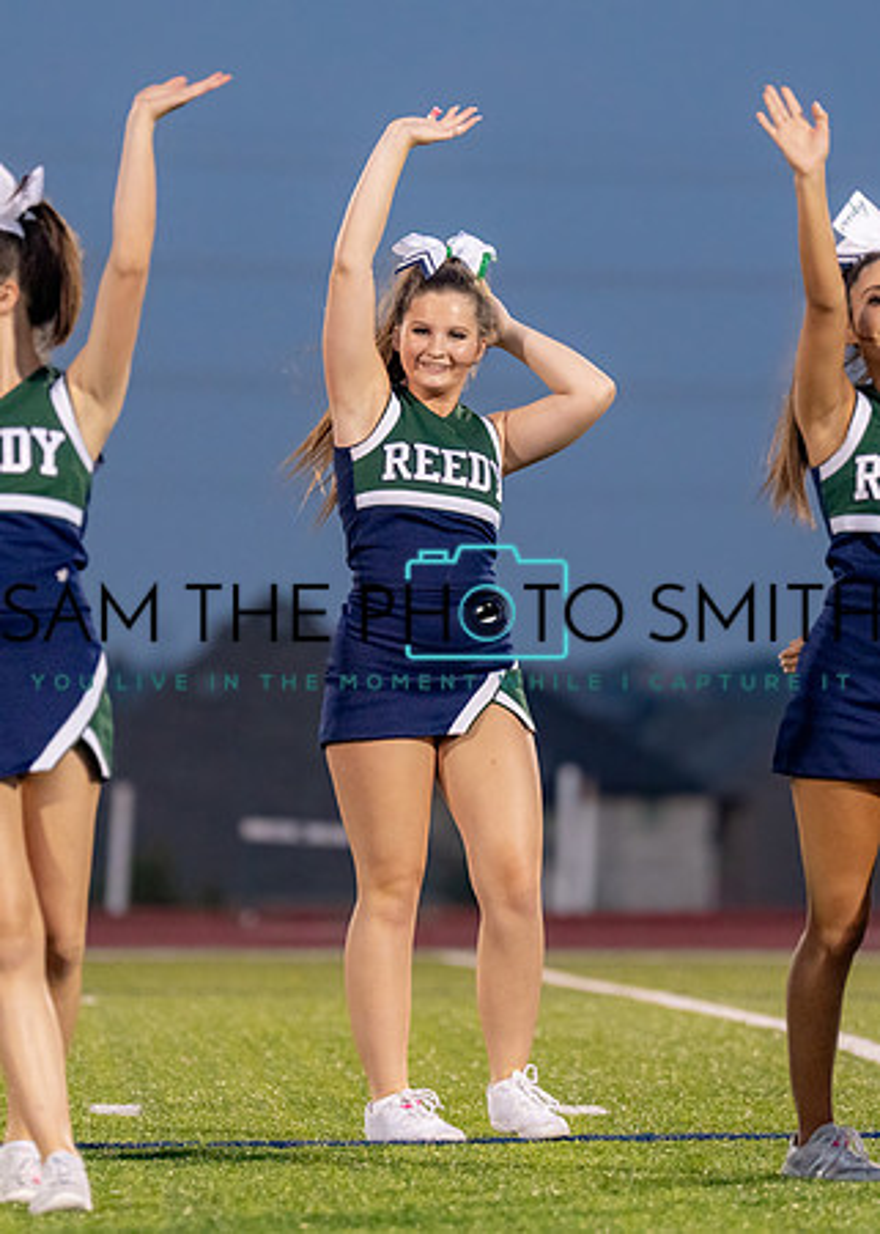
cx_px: 378
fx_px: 11520
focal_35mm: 329
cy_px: 487
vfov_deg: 6.1
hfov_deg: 4.4
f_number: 2.8
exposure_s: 1/1000
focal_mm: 160
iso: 1250
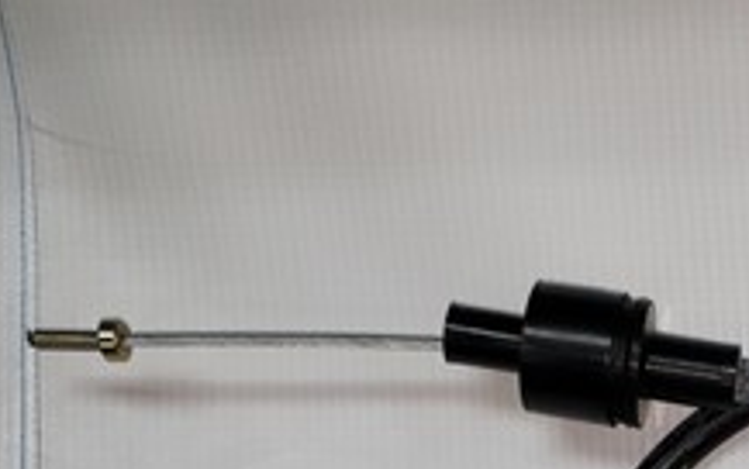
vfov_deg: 15.0
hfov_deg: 22.8
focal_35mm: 79
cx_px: 1011
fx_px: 1614
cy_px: 769
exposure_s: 1/50
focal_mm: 3.6
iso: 50
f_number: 1.9
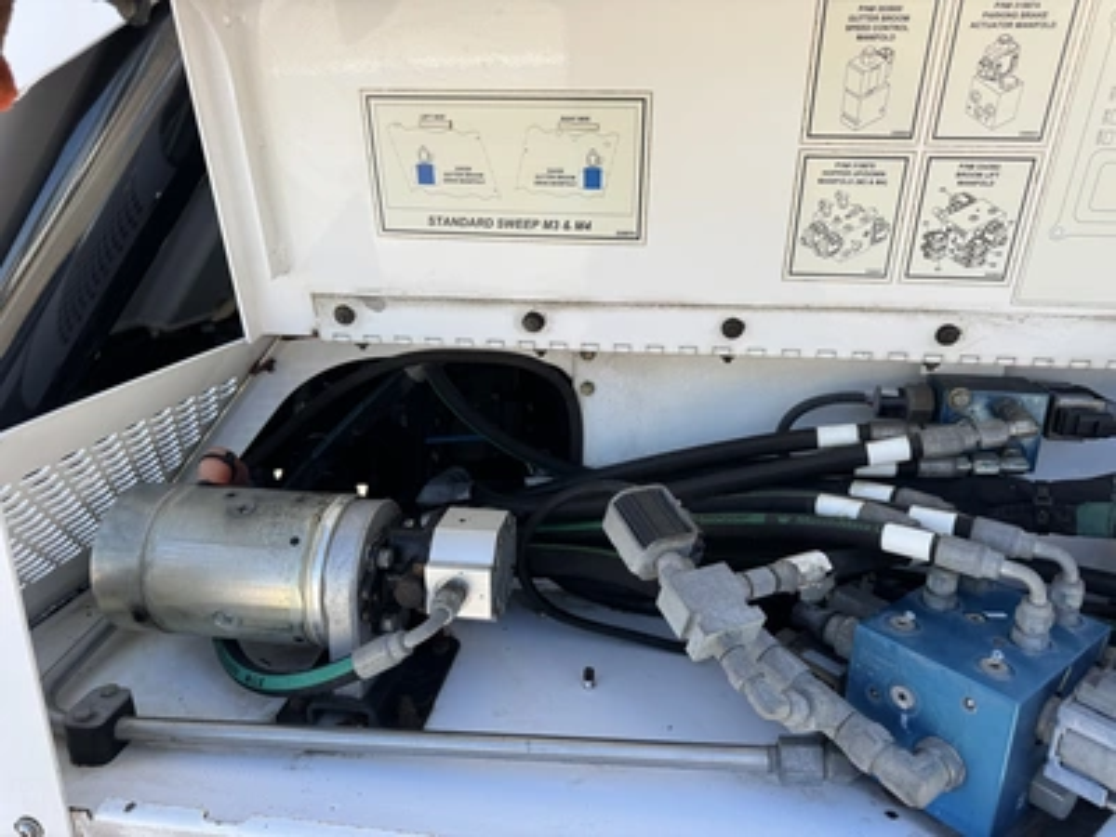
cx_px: 558
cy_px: 418
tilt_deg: -19.1
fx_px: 774
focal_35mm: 24
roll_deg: +1.8
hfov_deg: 71.6
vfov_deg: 56.8
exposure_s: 1/876
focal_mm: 6.76
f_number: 1.78
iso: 80
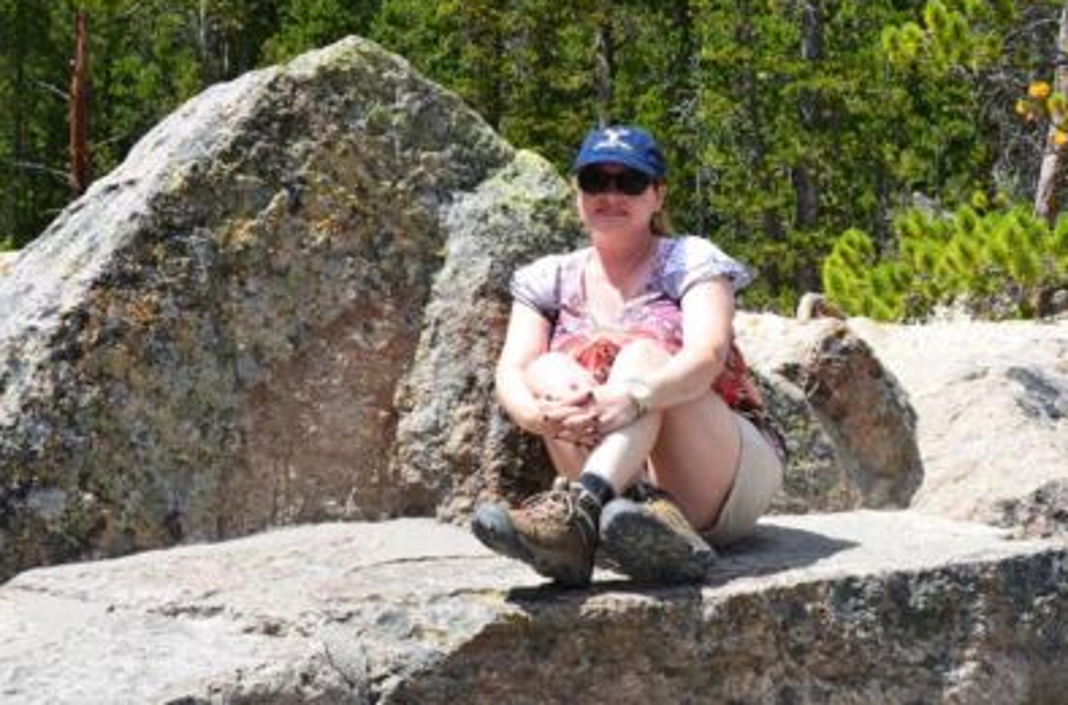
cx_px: 537
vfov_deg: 20.5
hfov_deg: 30.7
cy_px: 240
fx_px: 1946
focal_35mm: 66
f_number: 11
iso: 100
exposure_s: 1/125
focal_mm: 27
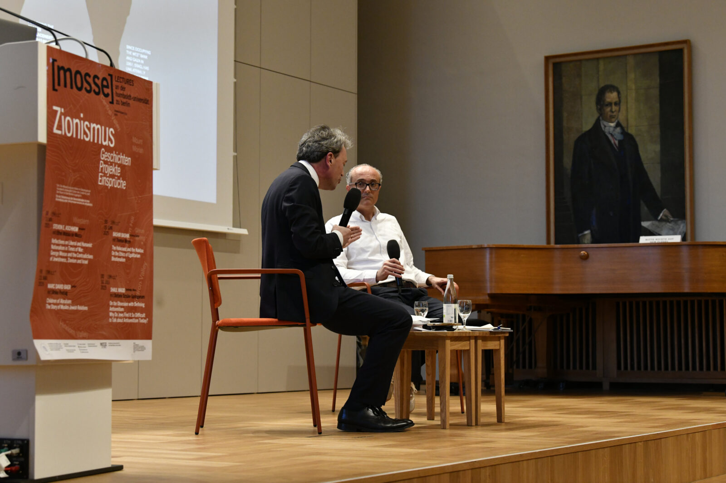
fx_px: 1411
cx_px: 363
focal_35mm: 70
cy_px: 242
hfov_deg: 28.8
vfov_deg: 19.4
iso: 3200
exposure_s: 1/250
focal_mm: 70
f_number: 5.6
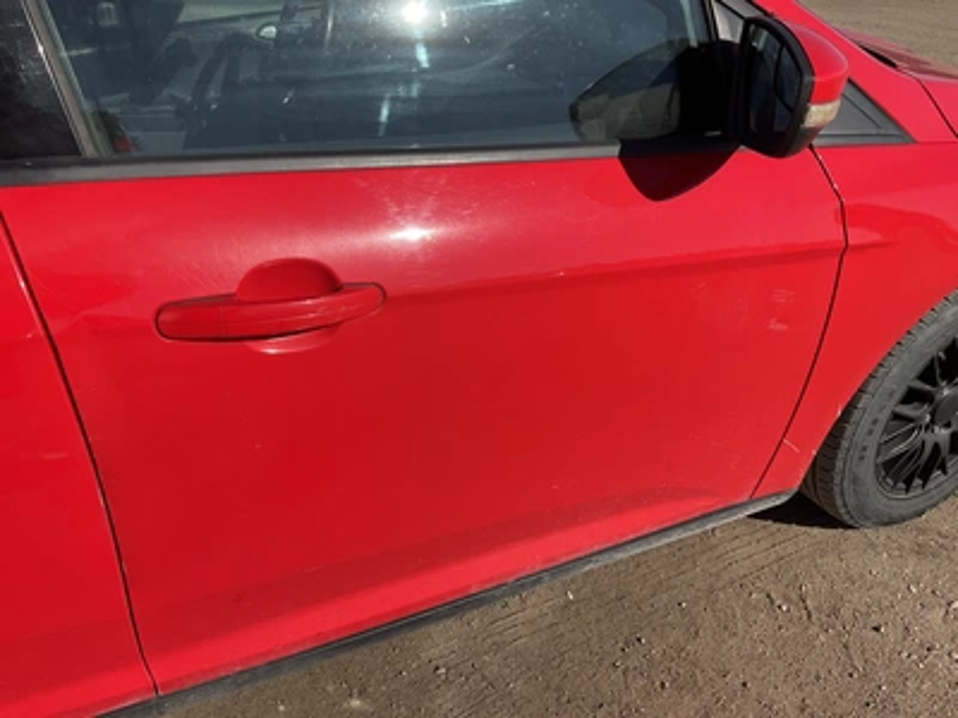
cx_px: 479
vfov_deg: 48.2
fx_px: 803
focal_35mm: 29
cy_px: 359
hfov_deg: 61.7
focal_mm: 3
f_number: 1.8
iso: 25
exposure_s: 1/1412
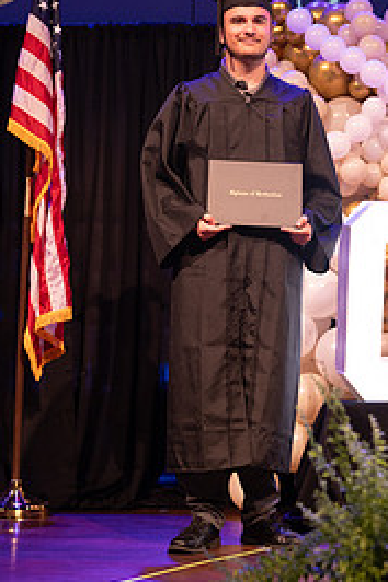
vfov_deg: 21.8
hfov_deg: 14.7
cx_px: 256
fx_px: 1505
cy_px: 166
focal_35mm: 93
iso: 1600
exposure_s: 1/200
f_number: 4
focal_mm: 55
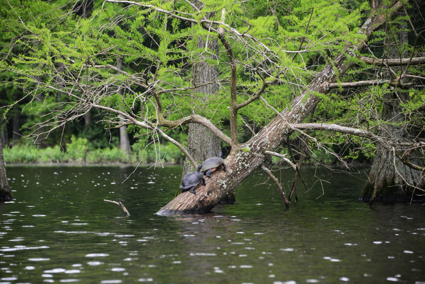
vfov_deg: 8.1
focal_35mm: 170
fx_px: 2007
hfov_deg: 12.1
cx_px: 212
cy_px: 142
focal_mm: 170
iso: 320
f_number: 5.6
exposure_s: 1/320
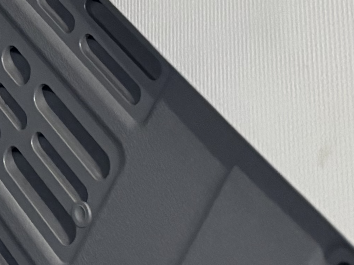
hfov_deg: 12.4
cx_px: -411
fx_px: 1391
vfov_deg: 9.6
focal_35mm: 136
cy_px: -383
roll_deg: -1.1
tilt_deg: -22.4
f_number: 1.78
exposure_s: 1/41
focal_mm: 6.76
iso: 800
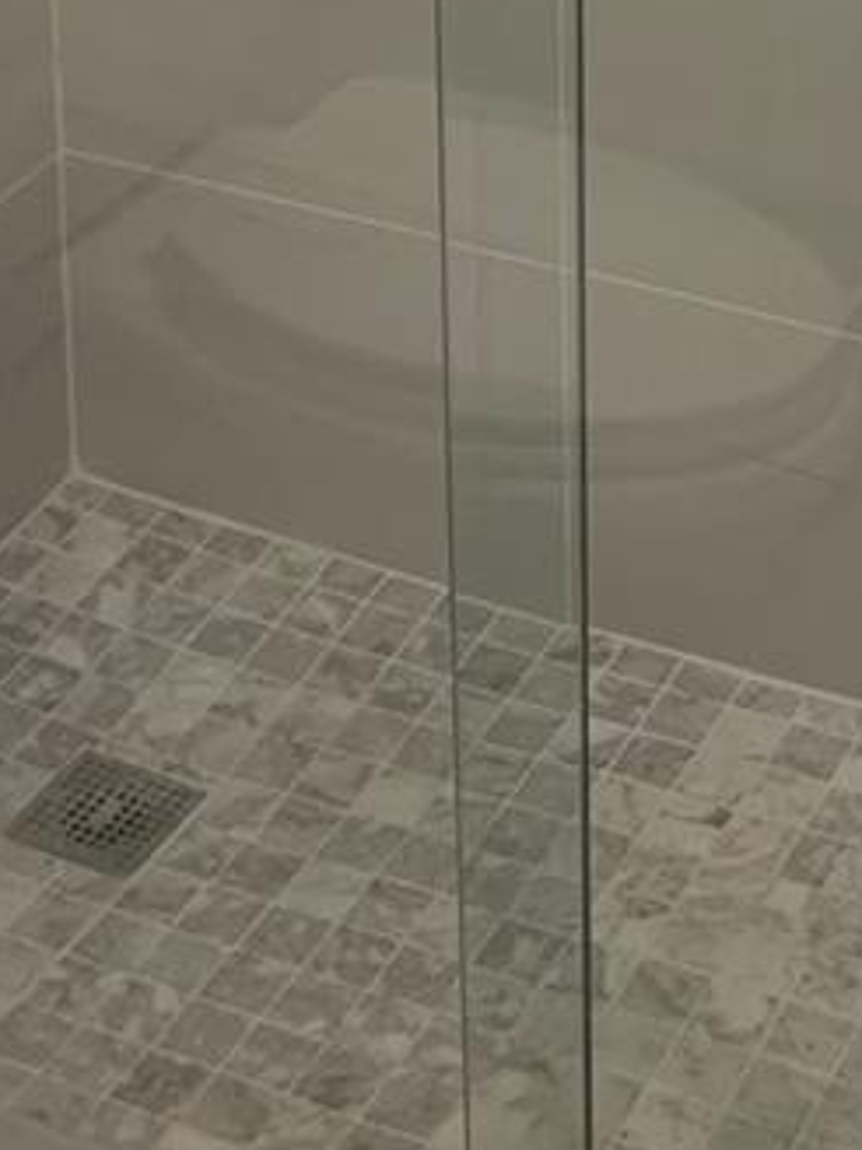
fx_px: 3154
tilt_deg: -16.6
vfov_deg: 18.6
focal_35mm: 95
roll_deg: +1.0
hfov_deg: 15.5
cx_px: 662
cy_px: -498
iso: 125
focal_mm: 4.25
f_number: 1.8
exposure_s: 1/60
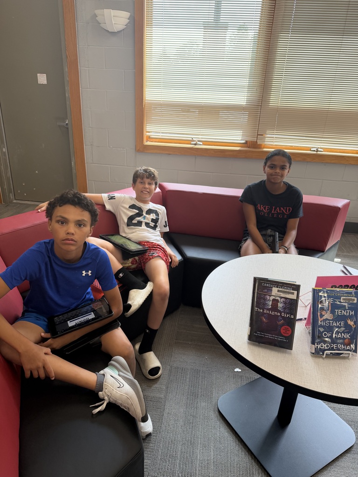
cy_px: 238
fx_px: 331
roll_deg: -2.8
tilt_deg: -24.1
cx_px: 179
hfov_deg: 56.8
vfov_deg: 71.6
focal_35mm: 24
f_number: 1.78
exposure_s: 1/196
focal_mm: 6.76
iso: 125
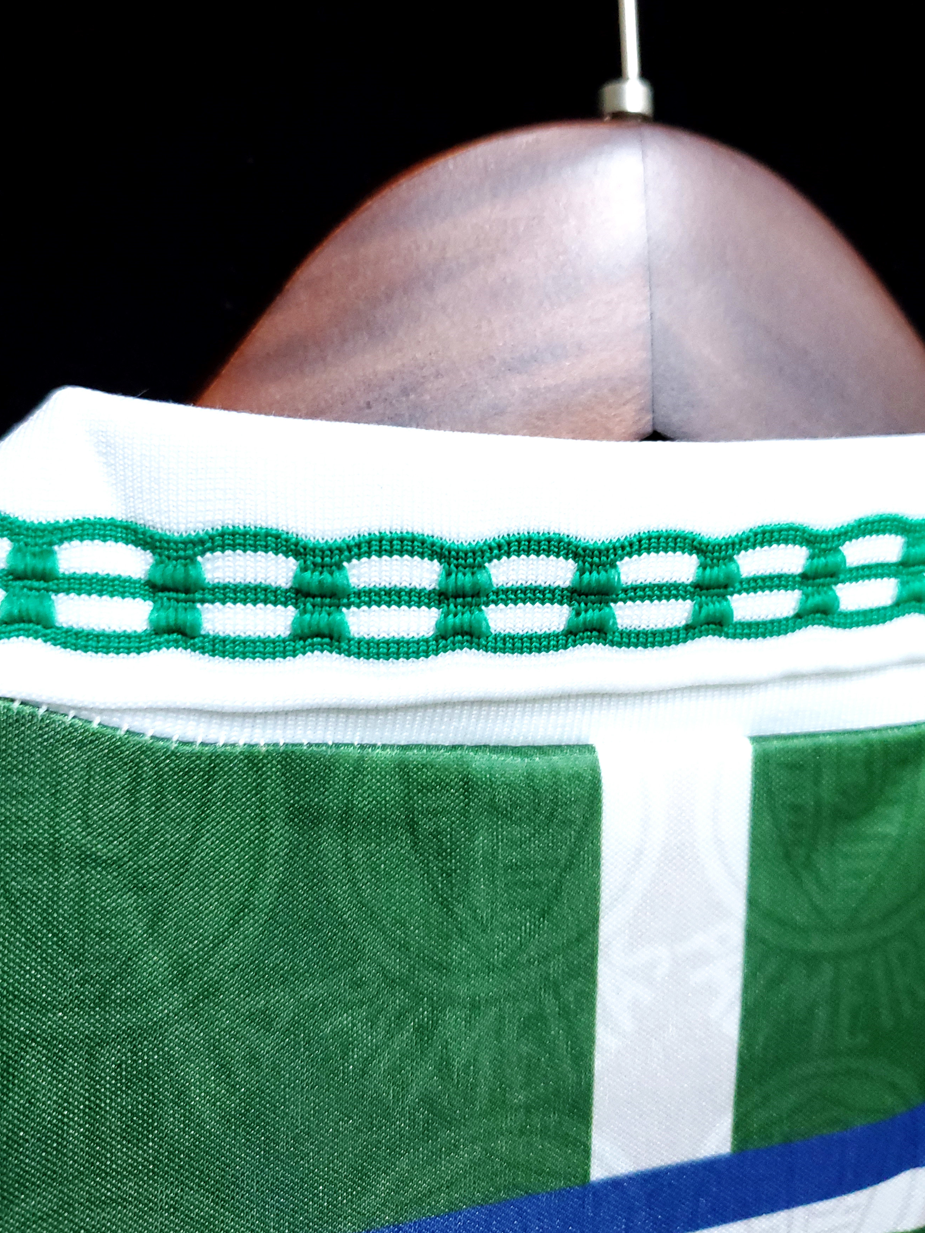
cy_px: 612
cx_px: 526
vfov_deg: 60.0
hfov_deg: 46.7
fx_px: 1069
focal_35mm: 30
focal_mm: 4.3
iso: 500
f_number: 1.5
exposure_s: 1/30
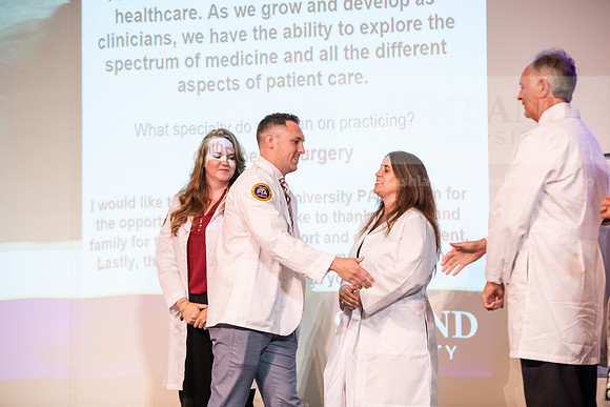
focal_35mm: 120
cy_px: 204
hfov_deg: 17.1
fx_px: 2034
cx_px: 305
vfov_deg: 11.4
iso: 4000
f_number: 3.2
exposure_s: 1/200
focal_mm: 120
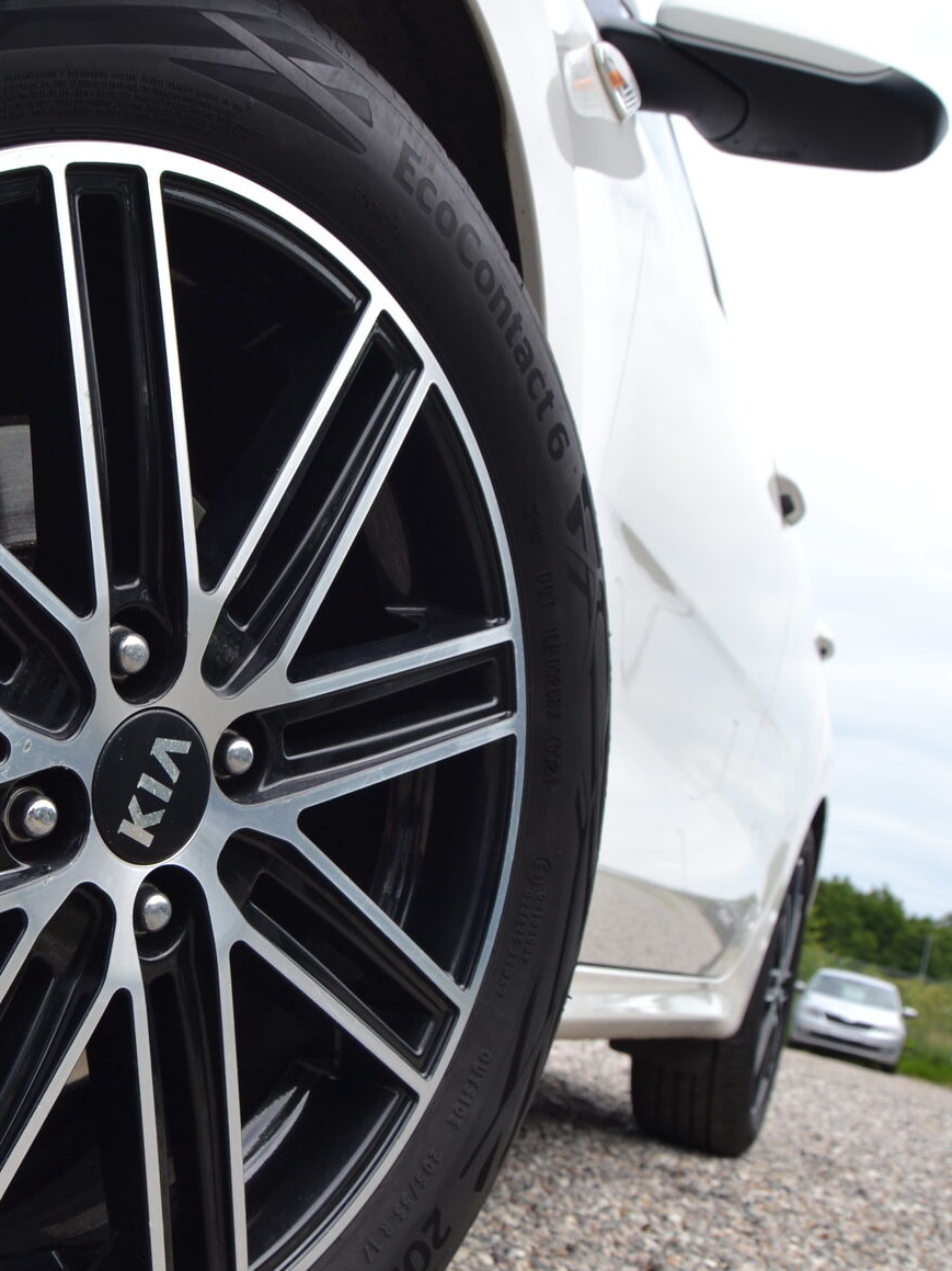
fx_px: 1577
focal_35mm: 43
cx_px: 242
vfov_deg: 43.8
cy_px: 615
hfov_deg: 33.0
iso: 100
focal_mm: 18
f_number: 8
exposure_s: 1/250
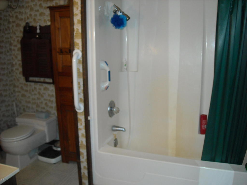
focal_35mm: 35
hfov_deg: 52.6
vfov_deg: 40.7
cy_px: 92
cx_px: 124
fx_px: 250
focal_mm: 5.7
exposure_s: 1/60
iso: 200
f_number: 2.8
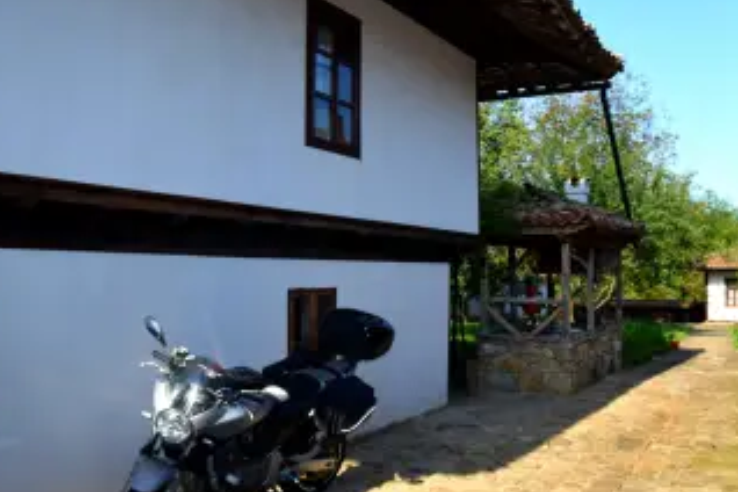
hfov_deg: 55.5
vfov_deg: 38.9
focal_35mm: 34
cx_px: 429
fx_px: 697
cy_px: 252
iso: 100
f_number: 7.1
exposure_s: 1/200
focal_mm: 18
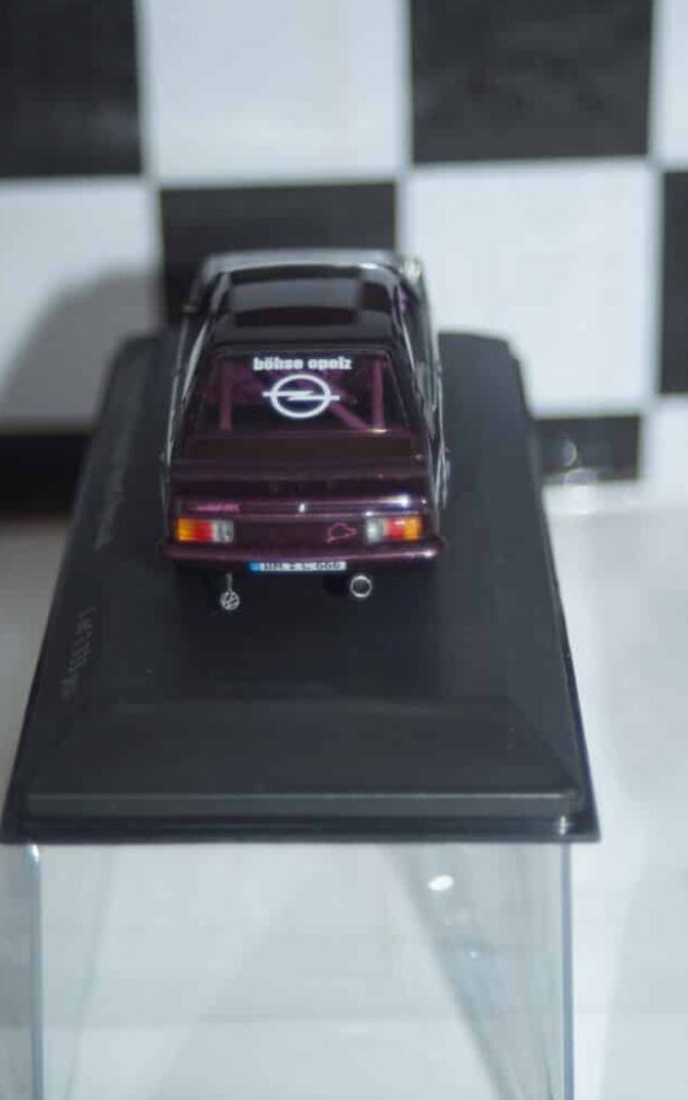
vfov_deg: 24.5
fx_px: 2533
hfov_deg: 15.5
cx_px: 328
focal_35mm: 85
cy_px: 549
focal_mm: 55
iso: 250
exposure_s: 1/60
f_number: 5
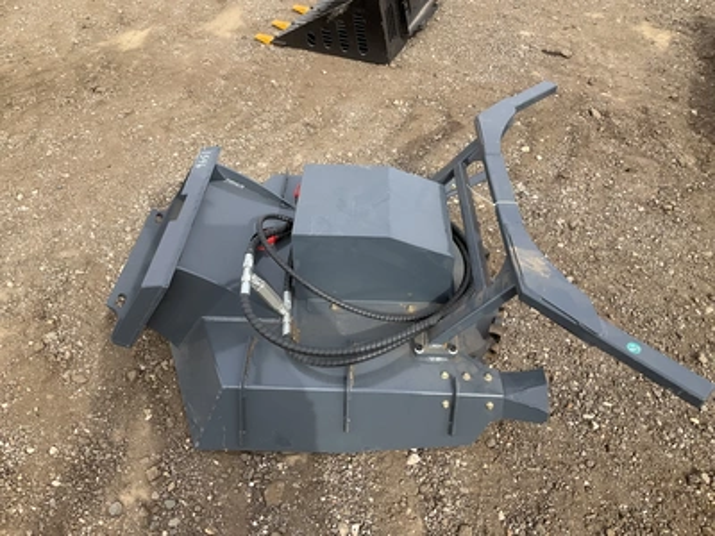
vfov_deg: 48.2
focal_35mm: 29
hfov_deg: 61.7
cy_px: 268
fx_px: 599
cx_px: 358
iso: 25
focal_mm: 3
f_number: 1.8
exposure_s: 1/674
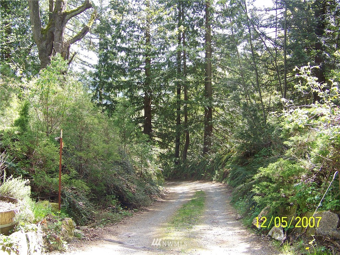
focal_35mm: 36
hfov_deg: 51.4
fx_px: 354
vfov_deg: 39.7
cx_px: 170
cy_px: 128
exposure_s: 1/60
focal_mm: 5.85
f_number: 2.8
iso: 64
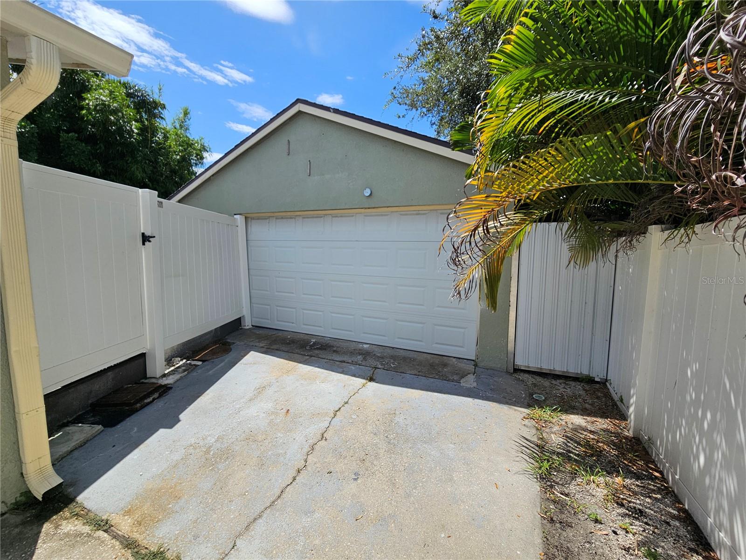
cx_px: 373
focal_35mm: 13
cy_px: 280
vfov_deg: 89.9
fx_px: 280
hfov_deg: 106.2
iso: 50
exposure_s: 1/2600
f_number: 2.2
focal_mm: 2.2
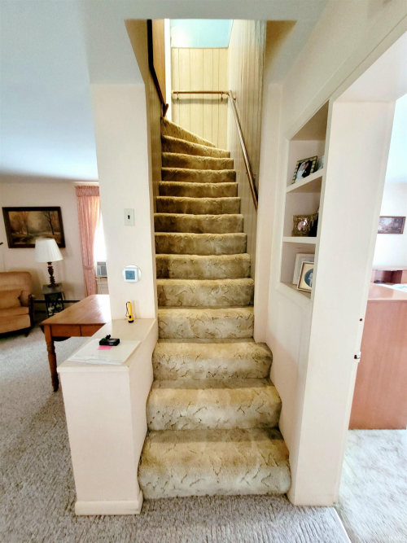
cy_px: 272
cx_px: 204
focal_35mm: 13
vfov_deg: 106.2
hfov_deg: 89.9
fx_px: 204
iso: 640
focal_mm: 1.74
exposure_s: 1/24
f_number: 2.2
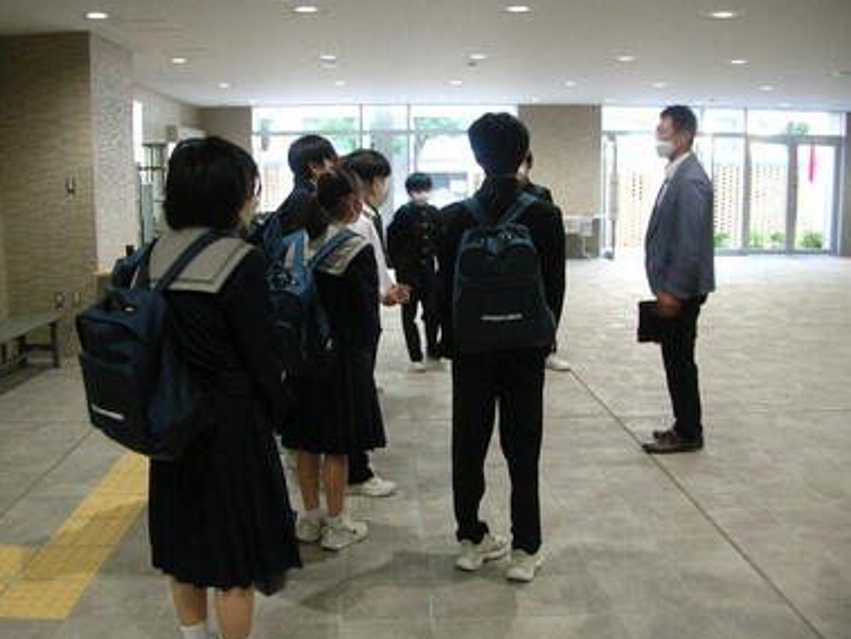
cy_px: 324
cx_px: 407
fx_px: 910
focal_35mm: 37
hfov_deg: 50.1
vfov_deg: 38.7
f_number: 2.8
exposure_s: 1/5.6
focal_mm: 5.8
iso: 50
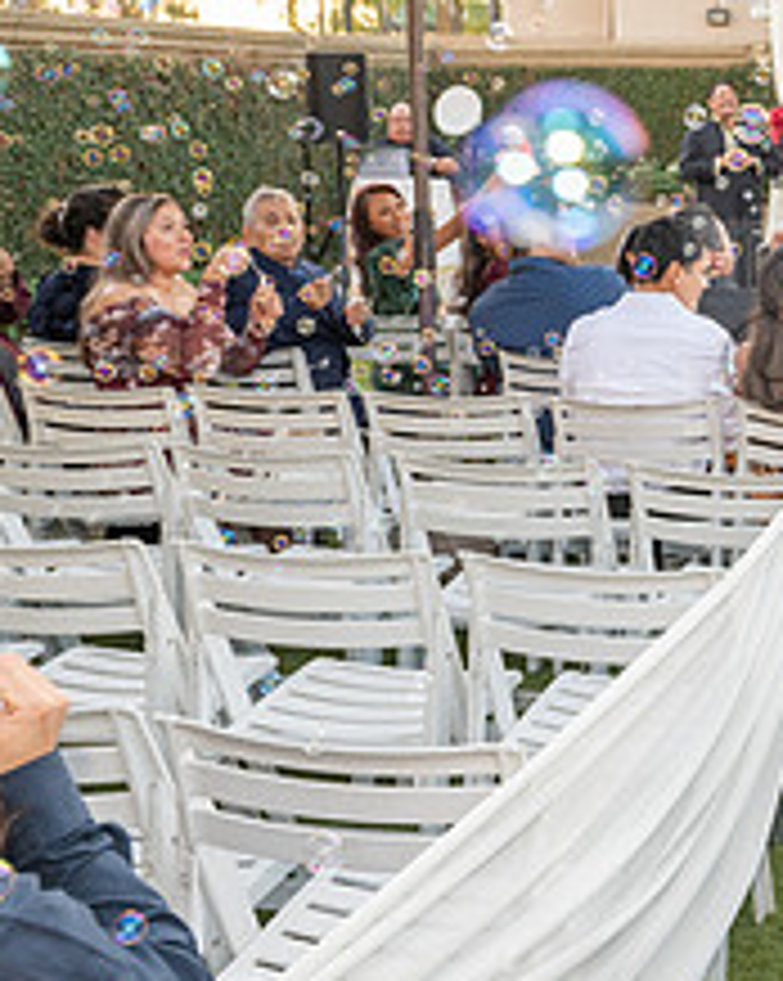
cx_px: 1076
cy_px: 326
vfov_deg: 31.2
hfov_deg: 22.2
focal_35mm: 60
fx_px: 1740
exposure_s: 1/200
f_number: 5.6
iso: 500
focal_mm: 24
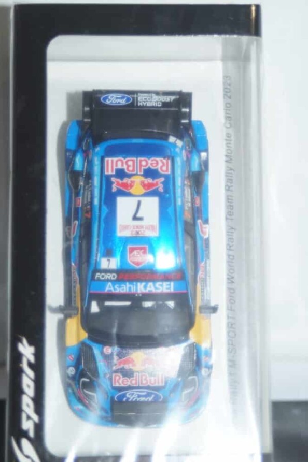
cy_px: 232
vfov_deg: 19.3
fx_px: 1361
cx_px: 155
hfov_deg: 12.9
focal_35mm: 106
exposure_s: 1/80
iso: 500
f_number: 5.6
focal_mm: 70
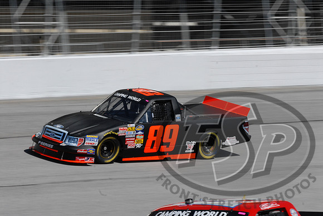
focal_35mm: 180
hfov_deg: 11.4
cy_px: 108
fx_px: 1617
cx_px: 162
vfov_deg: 7.6
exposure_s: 1/320
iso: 320
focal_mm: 120
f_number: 18
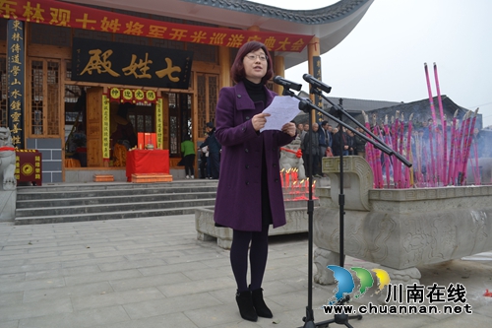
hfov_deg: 67.4
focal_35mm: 27
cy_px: 164
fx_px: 369
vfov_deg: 47.9
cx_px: 246
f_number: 5.6
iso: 140
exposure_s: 1/125
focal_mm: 18
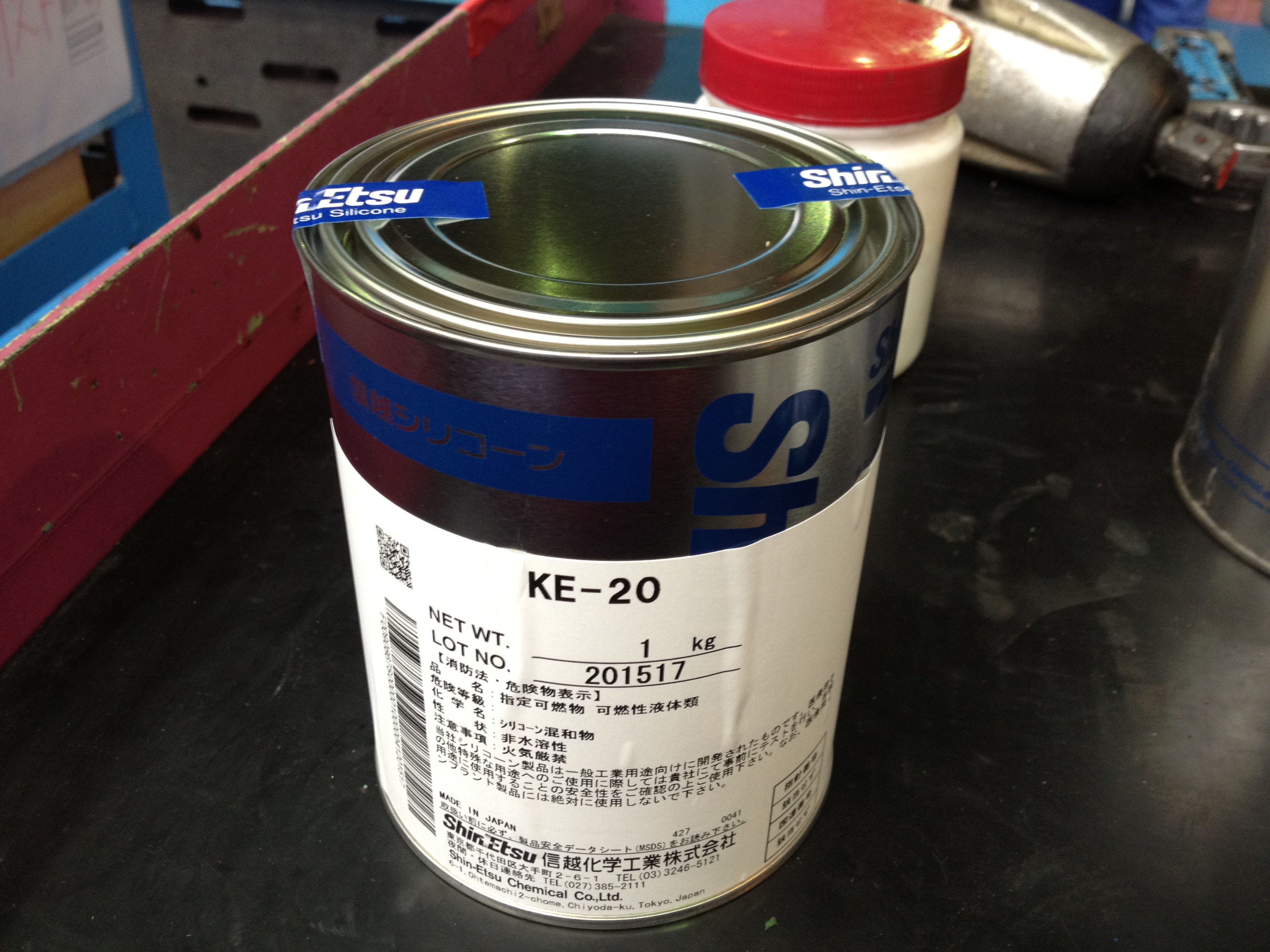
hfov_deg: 52.6
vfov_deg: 40.7
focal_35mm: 35
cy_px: 476
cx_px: 635
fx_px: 1284
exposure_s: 1/20
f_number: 2.4
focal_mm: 4.28
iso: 125
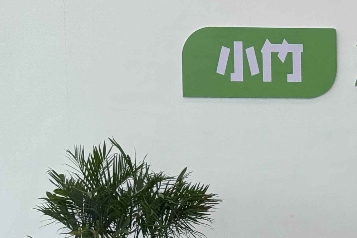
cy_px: 292
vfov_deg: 9.9
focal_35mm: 137
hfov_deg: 14.3
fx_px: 1359
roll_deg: +0.2
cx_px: 486
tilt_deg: -3.7
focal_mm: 6.76
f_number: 1.78
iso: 64
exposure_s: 1/121
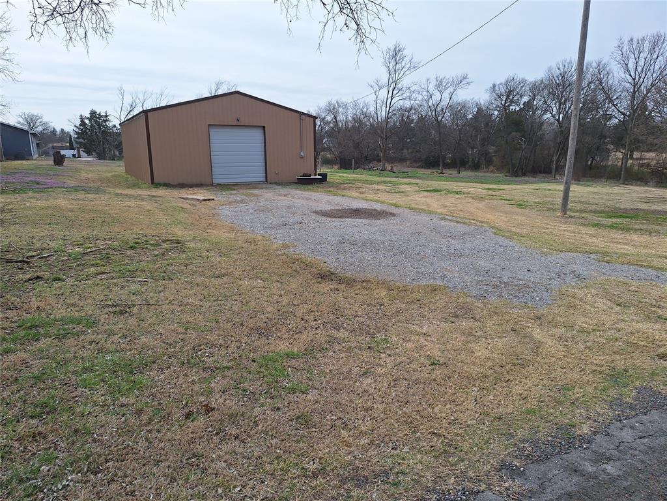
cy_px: 250
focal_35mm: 23
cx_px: 334
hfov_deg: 73.9
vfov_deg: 58.9
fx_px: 443
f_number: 1.8
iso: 40
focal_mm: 5.54
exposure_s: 1/4673
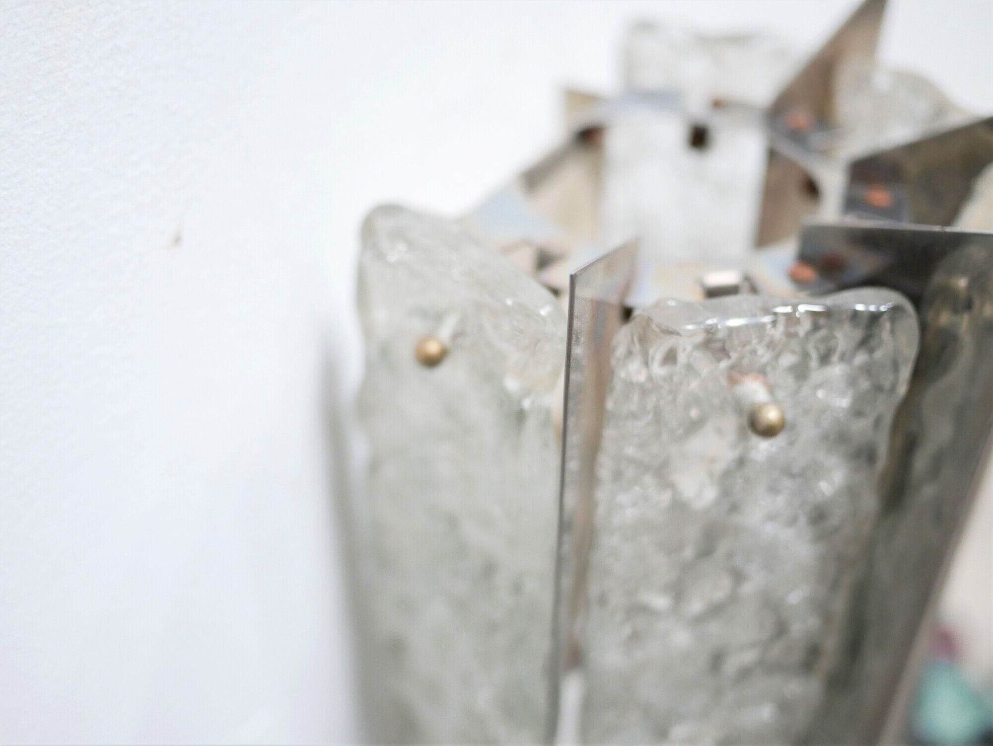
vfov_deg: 36.0
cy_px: 373
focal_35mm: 40
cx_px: 496
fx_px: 1148
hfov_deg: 46.8
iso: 1250
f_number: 1.7
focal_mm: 20
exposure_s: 1/60
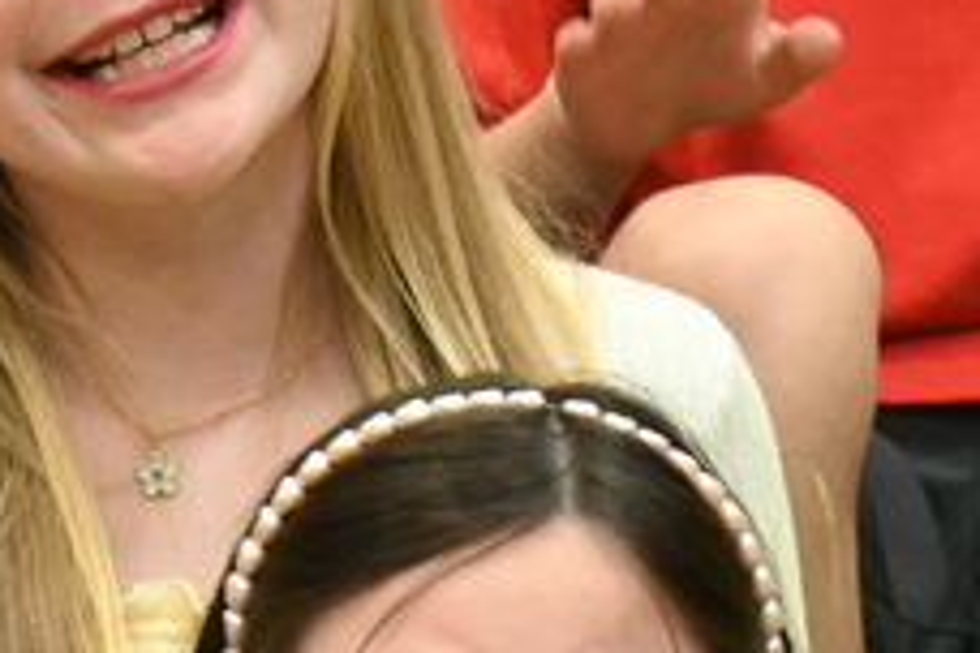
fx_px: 44097
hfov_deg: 1.3
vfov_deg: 0.8
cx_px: 30
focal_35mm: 1620
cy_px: 436
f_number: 6
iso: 3600
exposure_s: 1/125
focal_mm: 240
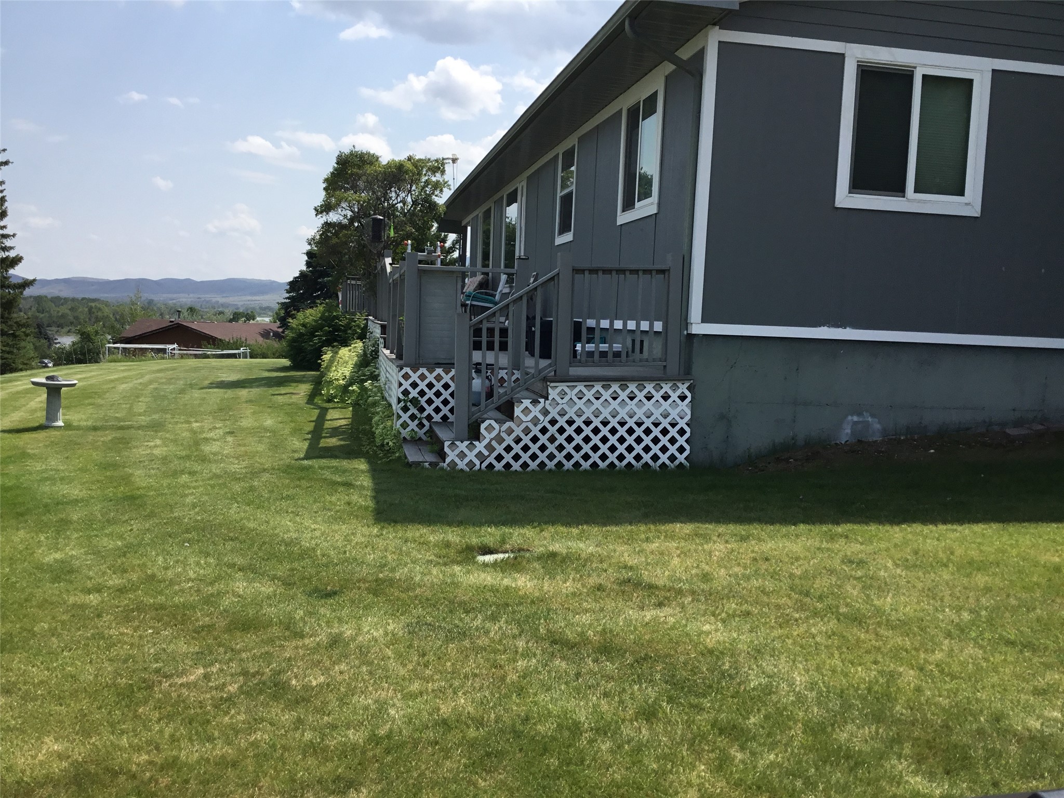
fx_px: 953
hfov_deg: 58.4
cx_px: 532
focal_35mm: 31
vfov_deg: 45.4
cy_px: 399
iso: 25
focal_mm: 3.3
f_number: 2.4
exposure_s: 1/1381
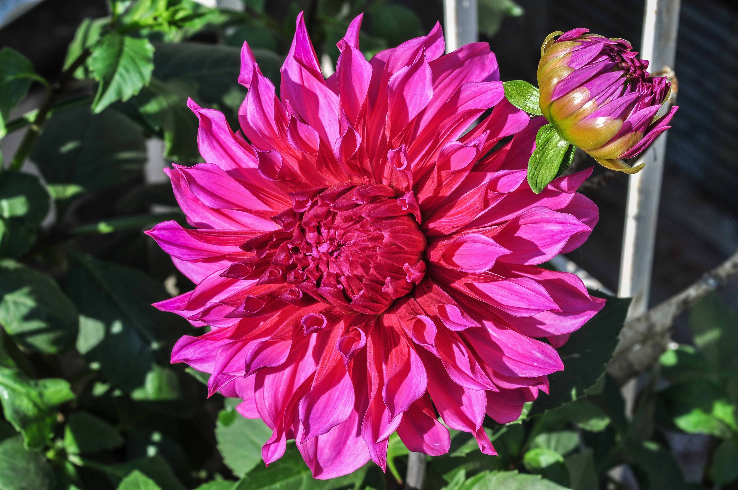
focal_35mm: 75
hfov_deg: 27.0
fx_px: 1536
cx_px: 369
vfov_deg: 18.1
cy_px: 245
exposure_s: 1/250
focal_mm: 50
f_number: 10
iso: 200
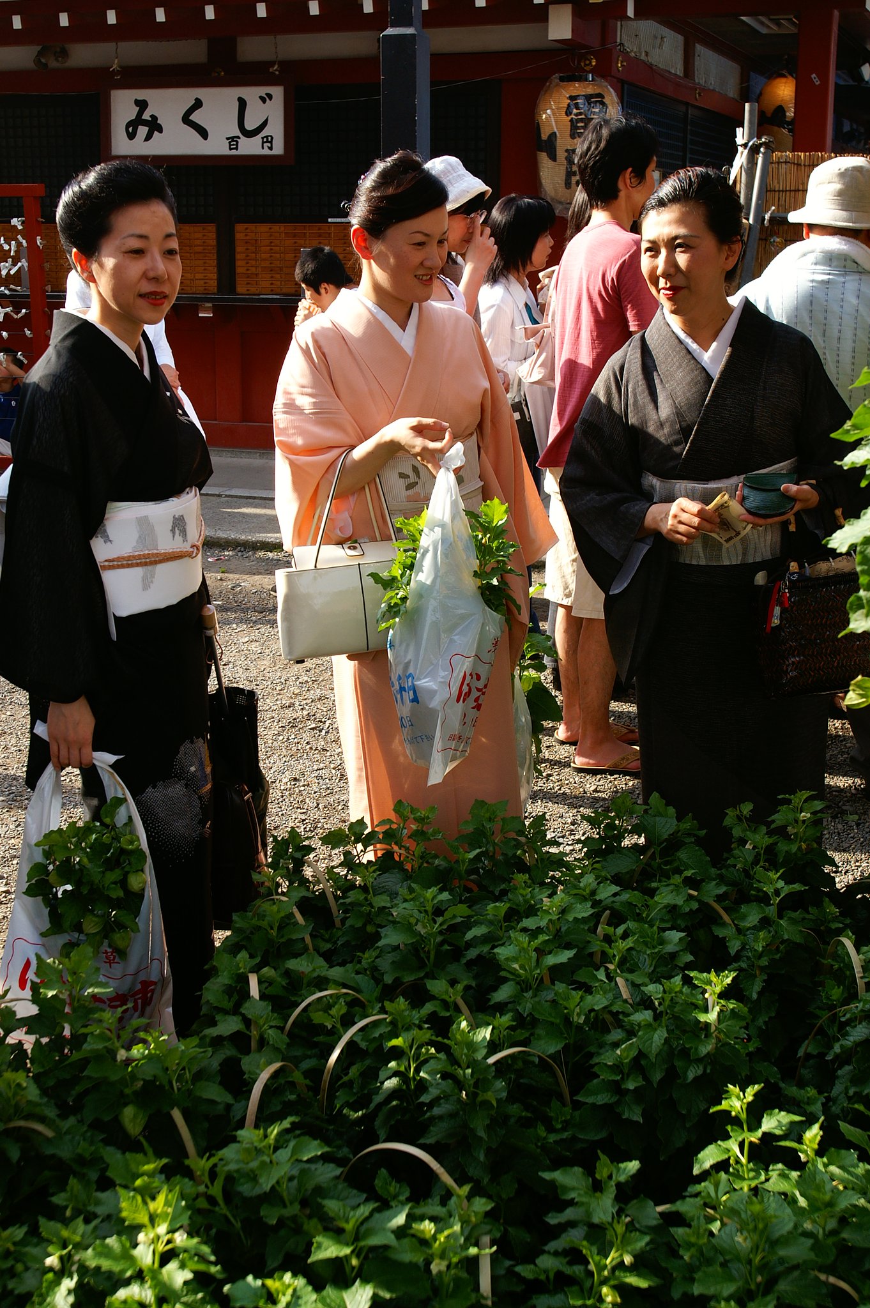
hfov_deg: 31.8
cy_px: 654
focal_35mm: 42
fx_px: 1525
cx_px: 435
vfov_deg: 46.4
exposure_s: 1/200
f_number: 7.1
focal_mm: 28
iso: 200
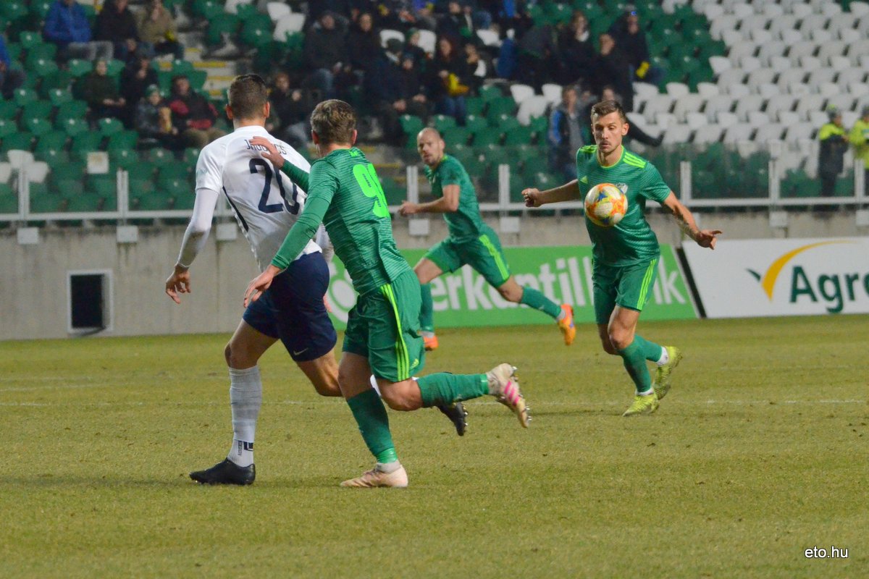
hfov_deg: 6.9
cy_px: 290
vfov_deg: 4.6
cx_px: 434
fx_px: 7241
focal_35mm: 300
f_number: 5.6
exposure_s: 1/640
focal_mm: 200
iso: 2500
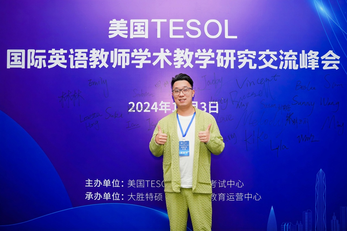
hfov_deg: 57.7
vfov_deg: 40.3
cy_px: 116
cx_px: 174
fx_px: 315
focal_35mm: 33
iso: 500
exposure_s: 1/161
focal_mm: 32.7
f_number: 4
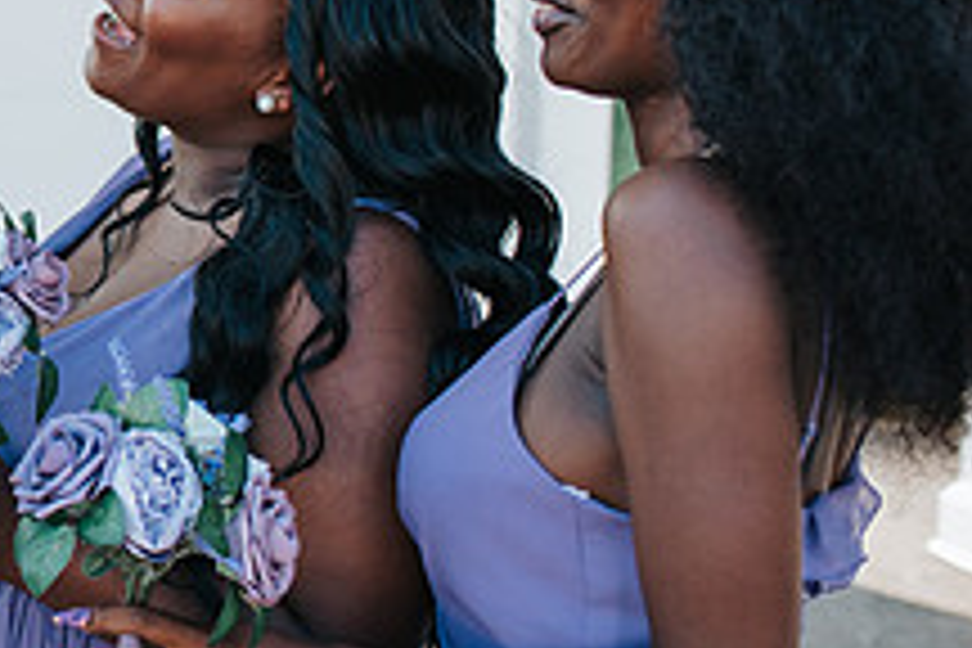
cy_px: 263
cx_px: -328
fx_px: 2538
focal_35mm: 94
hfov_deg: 19.8
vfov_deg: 14.5
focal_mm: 35
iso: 160
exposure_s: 1/640
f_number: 2.8
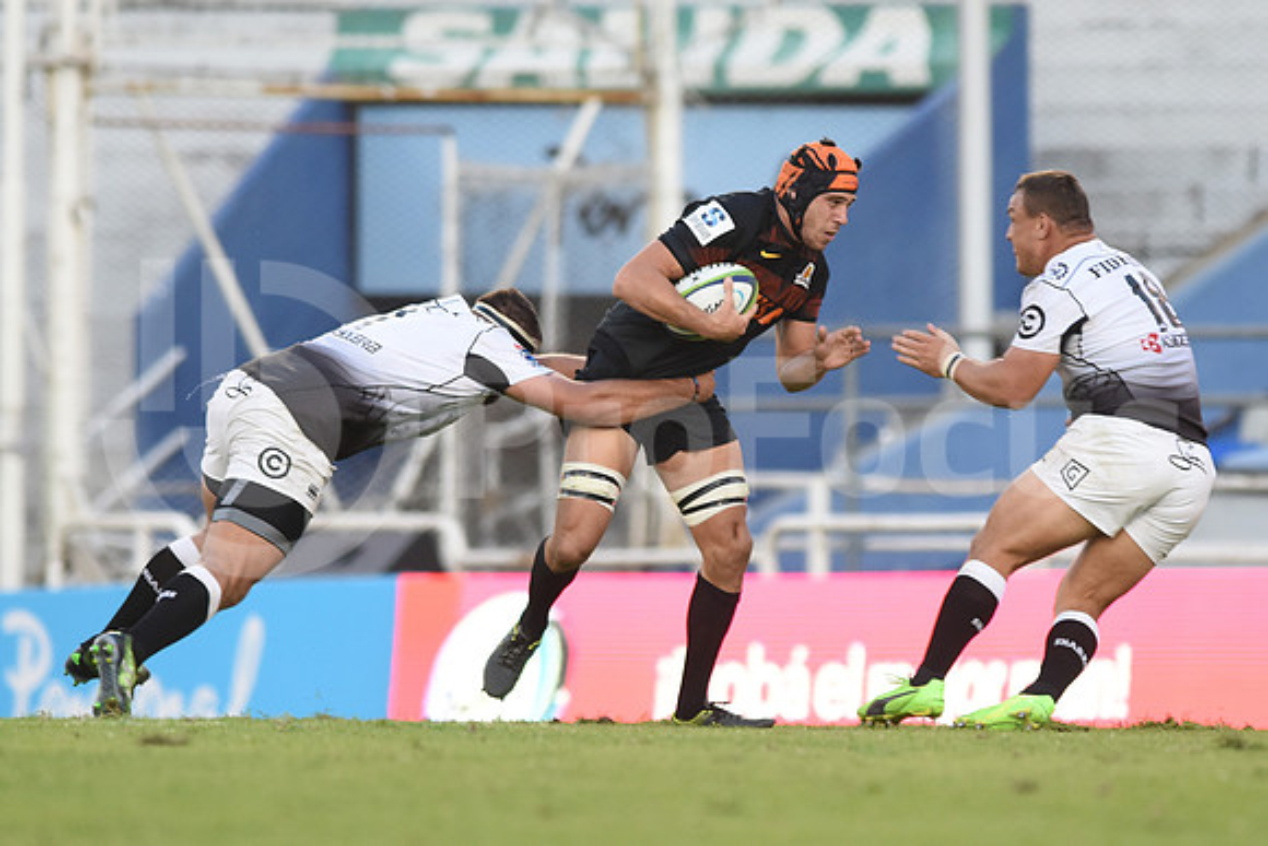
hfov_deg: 4.9
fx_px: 14796
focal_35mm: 420
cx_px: 634
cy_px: 423
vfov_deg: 3.3
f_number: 4
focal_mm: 420
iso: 1250
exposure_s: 1/800
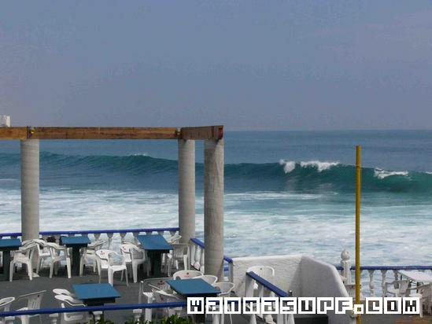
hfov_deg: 28.2
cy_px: 162
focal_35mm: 69
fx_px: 861
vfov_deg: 21.3
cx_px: 216
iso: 200
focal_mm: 11.5
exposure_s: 1/2000
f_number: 8
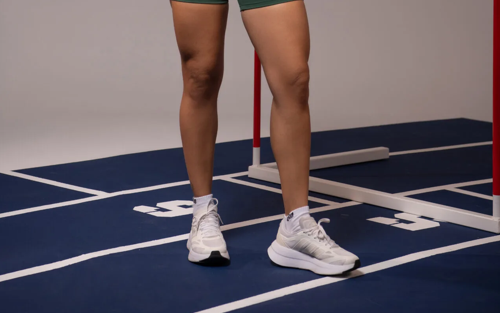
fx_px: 1472
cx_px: 252
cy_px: -45
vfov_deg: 11.9
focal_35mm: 108
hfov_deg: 19.3
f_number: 5
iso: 160
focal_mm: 70
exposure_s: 1/200
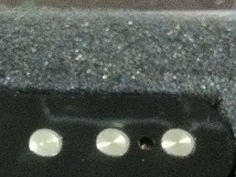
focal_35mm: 148
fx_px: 1008
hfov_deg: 13.2
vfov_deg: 9.8
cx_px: 16
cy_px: 222
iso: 640
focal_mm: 3.85
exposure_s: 1/15
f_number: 2.8
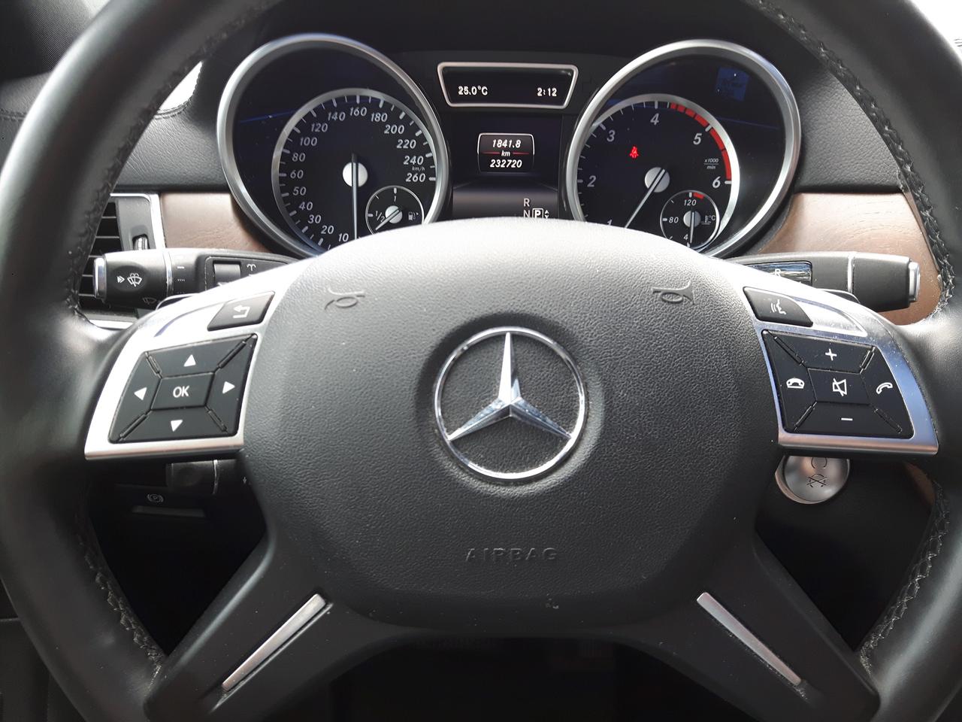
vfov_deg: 45.4
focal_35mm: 31
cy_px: 361
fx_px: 862
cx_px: 481
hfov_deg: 58.4
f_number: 1.9
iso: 40
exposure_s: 1/33
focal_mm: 3.7
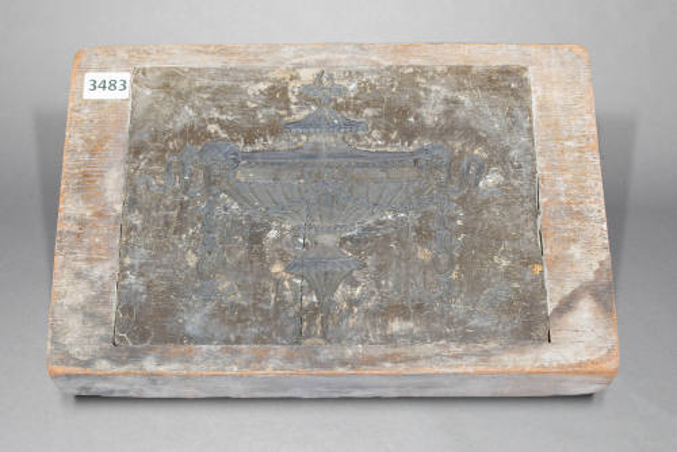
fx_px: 1129
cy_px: 226
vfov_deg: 22.7
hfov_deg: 33.4
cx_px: 338
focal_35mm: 60
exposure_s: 1/4
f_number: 8
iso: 100
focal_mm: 60
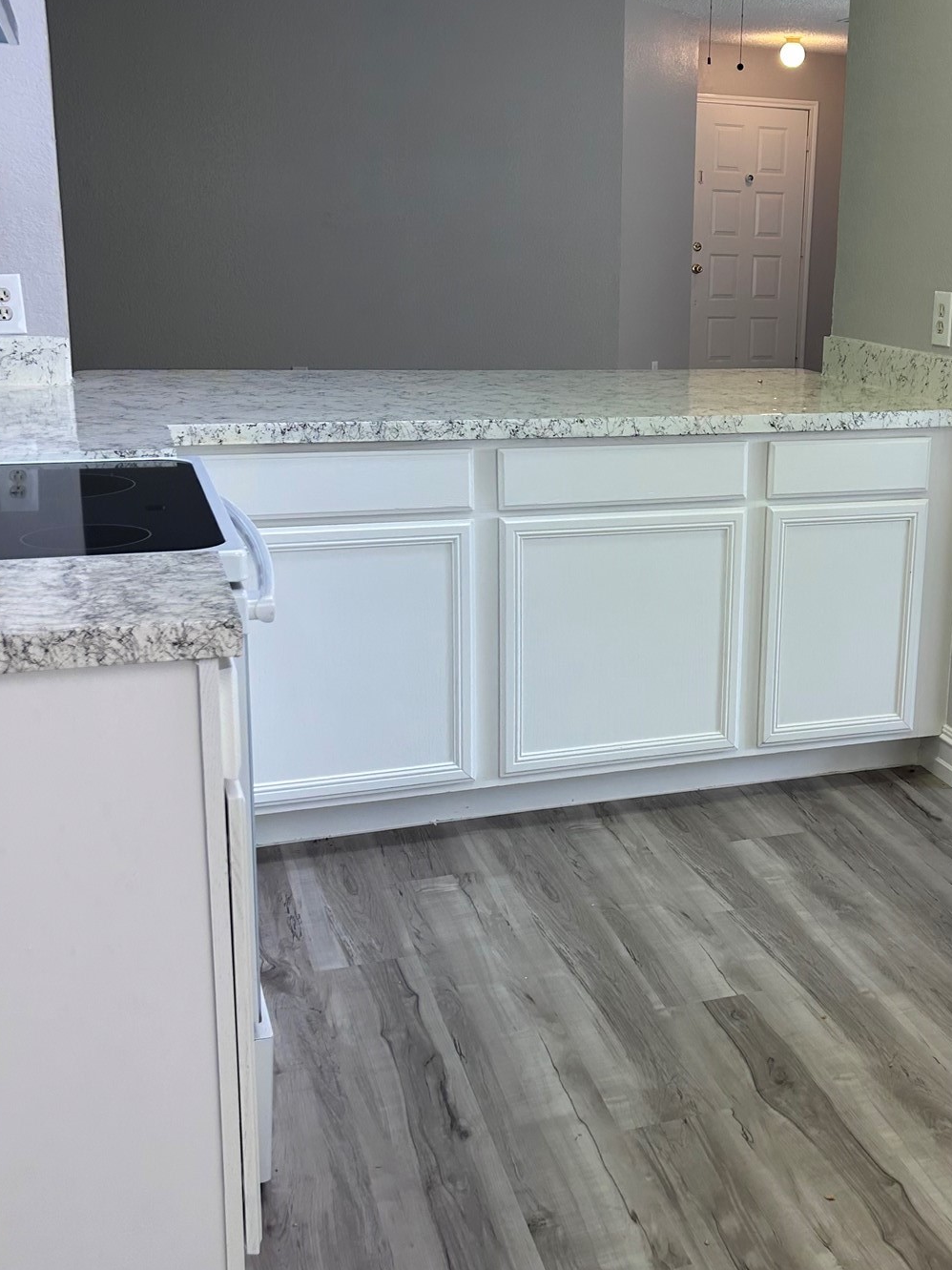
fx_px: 1467
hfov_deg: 35.1
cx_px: 719
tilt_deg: -13.8
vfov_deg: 46.7
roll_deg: -1.9
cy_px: 569
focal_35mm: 40
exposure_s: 1/120
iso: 64
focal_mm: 5.7
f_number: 1.5
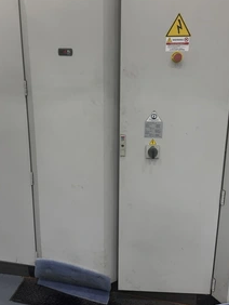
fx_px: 299
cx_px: 112
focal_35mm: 34
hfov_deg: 41.8
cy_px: 131
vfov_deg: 53.7
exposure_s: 1/121
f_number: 1.78
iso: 125
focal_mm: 6.76
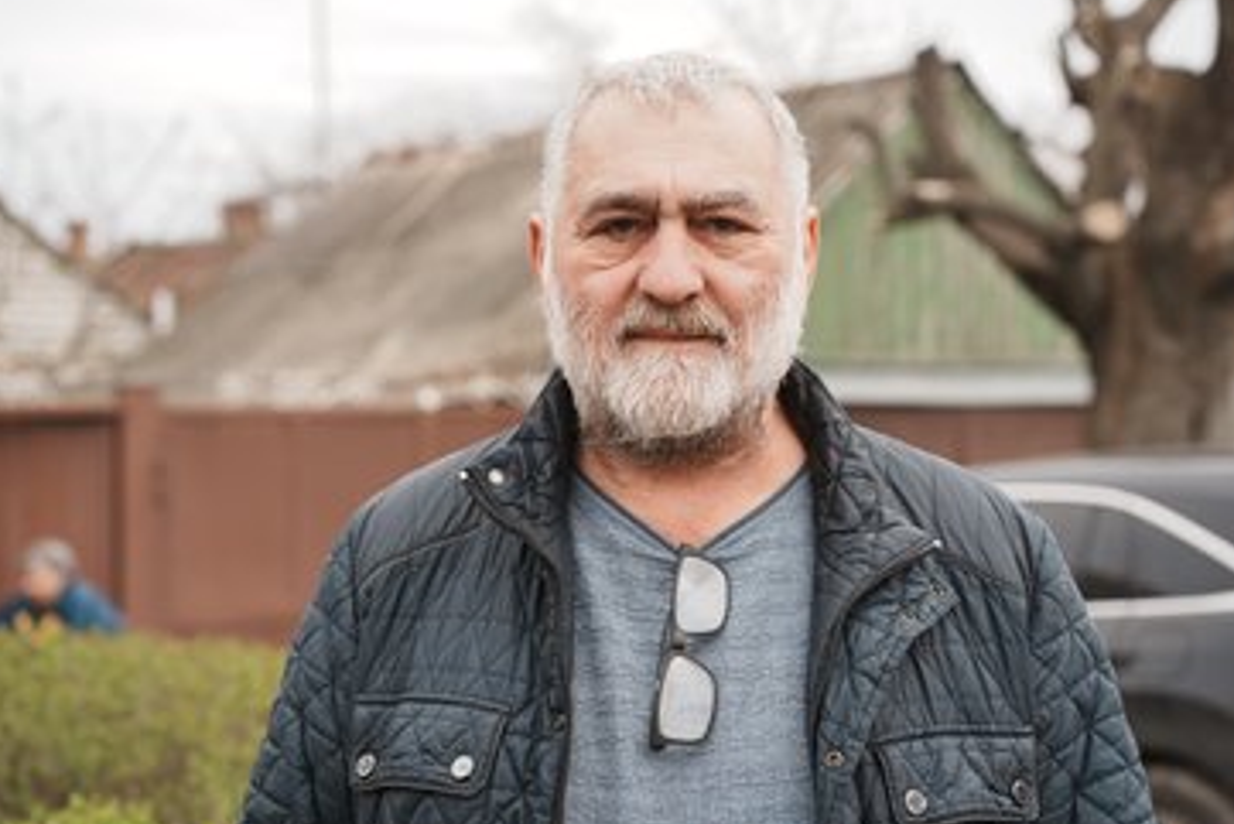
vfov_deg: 21.9
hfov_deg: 32.4
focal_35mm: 62
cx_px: 605
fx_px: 2126
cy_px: 402
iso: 50
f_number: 3.5
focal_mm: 56
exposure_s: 1/400
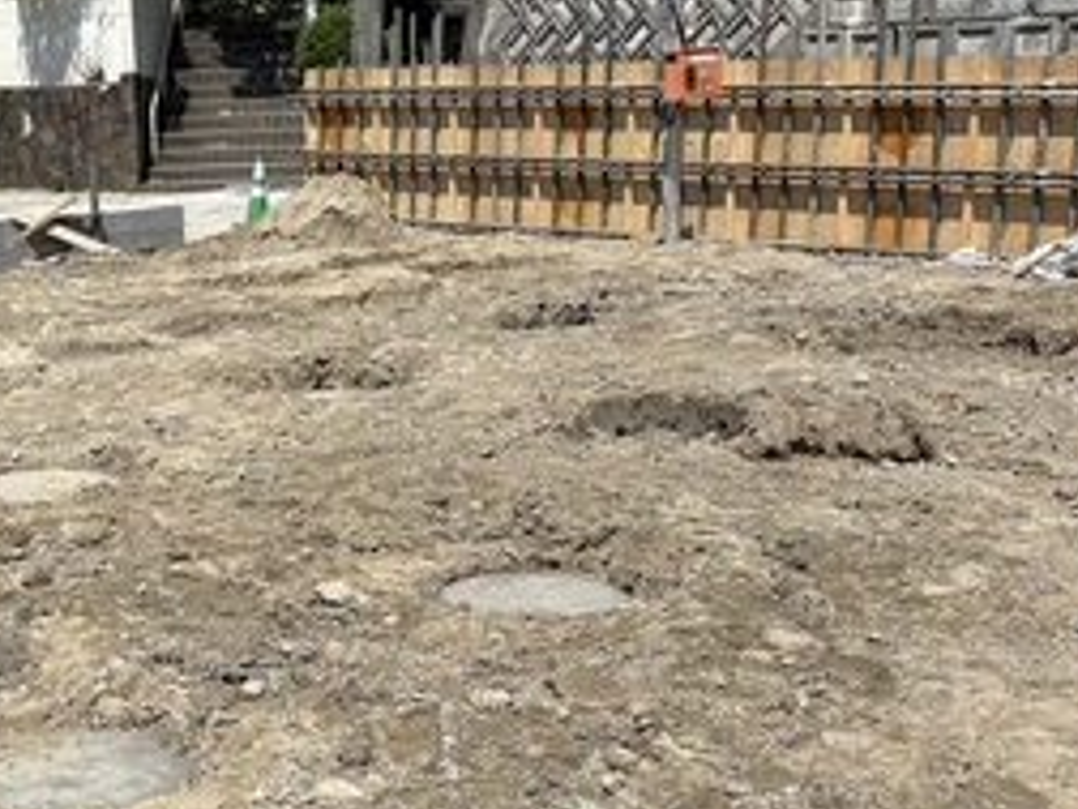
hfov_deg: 34.0
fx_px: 1713
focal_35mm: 55
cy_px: 424
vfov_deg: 26.6
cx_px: 229
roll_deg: +0.8
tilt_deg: -11.5
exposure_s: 1/4950
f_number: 1.6
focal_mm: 5.96
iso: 50
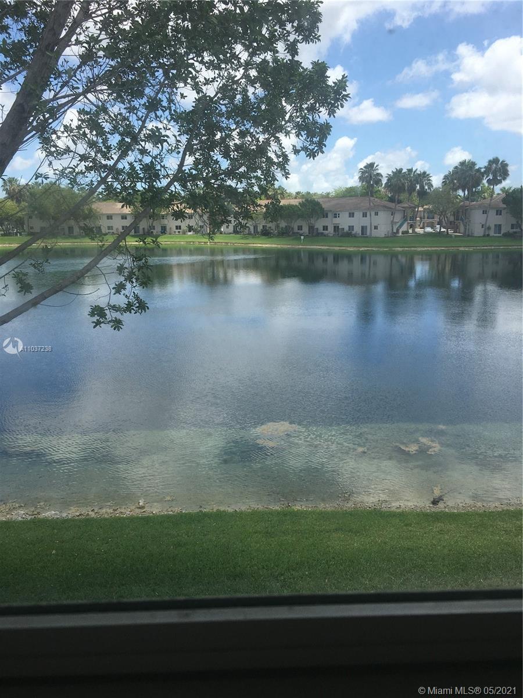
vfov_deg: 61.7
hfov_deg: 48.2
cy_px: 349
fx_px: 584
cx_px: 262
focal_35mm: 29
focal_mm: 4.15
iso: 25
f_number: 2.2
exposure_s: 1/864
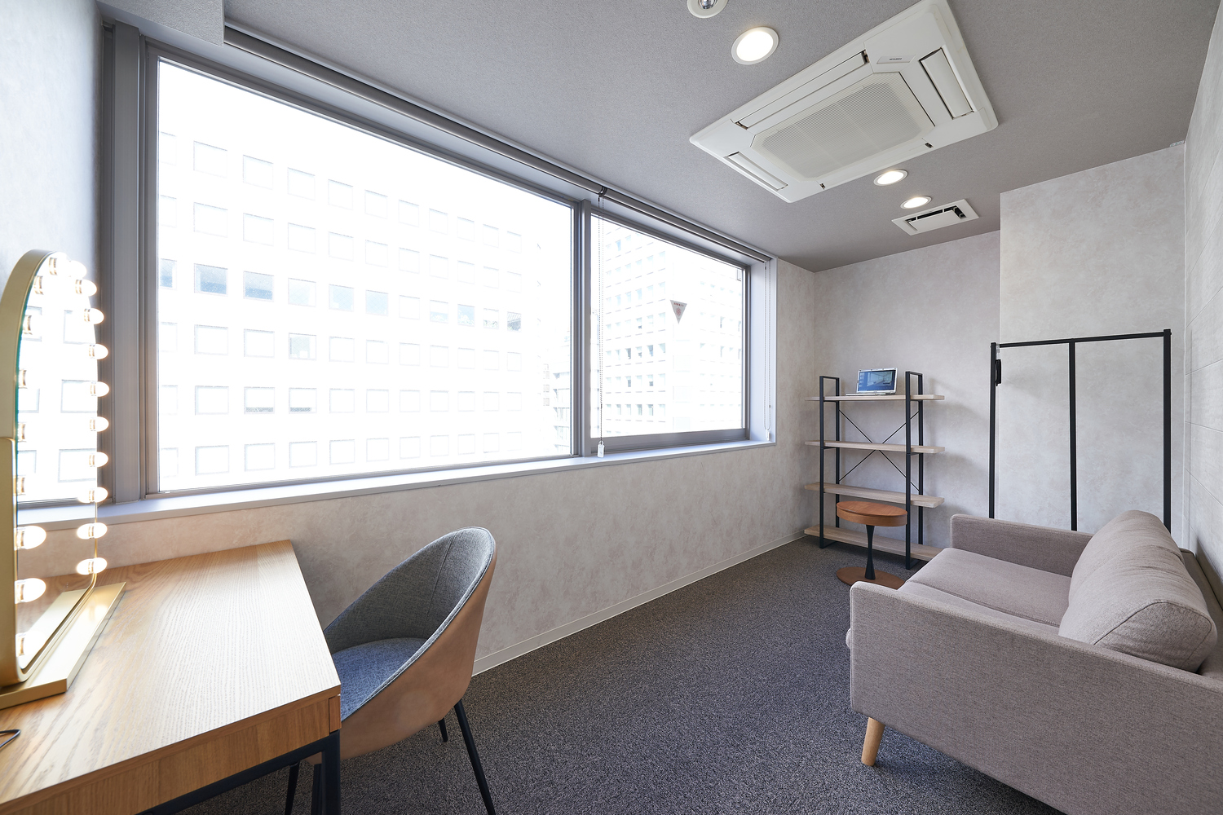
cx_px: 612
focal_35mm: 12
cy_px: 408
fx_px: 408
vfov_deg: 90.0
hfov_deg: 112.6
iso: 100
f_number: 11
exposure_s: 1/10
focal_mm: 12
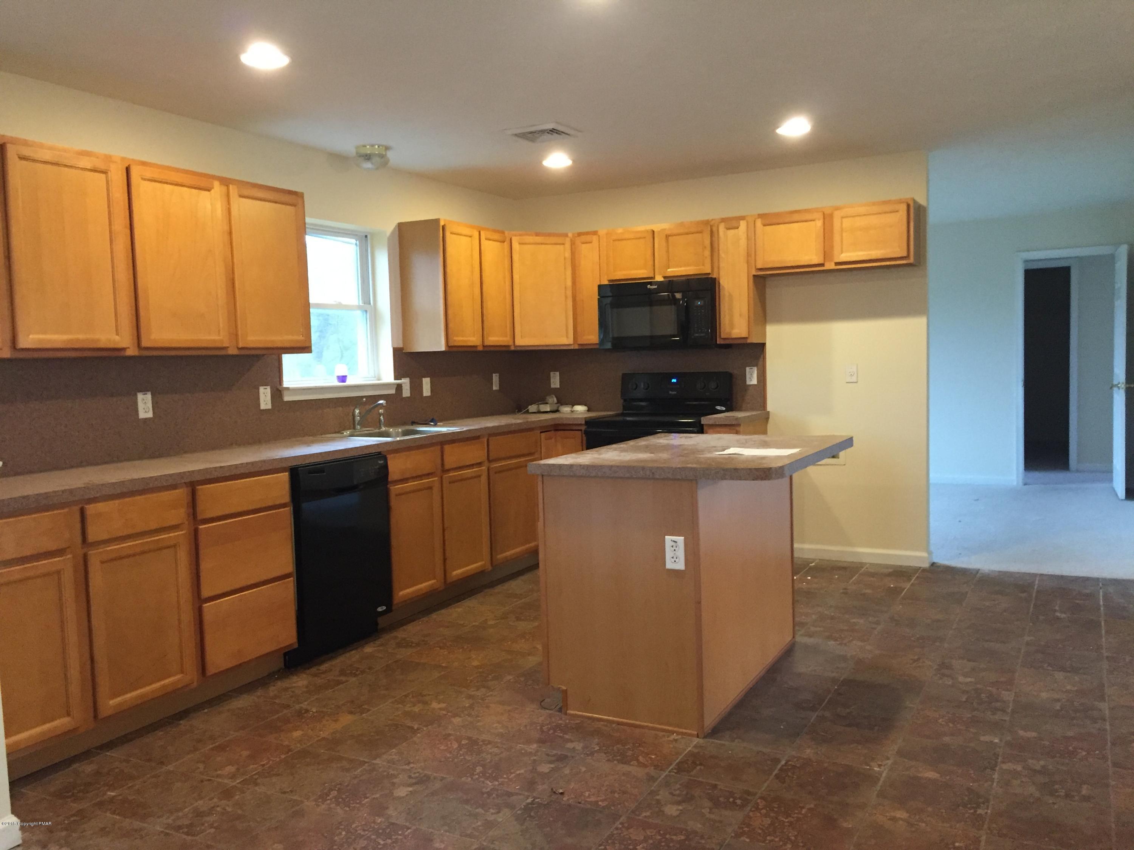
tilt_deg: -4.6
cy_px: 425
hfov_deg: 61.7
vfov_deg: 48.2
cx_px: 567
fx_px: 950
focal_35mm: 29
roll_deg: +2.1
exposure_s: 1/30
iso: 250
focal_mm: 4.15
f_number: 2.2
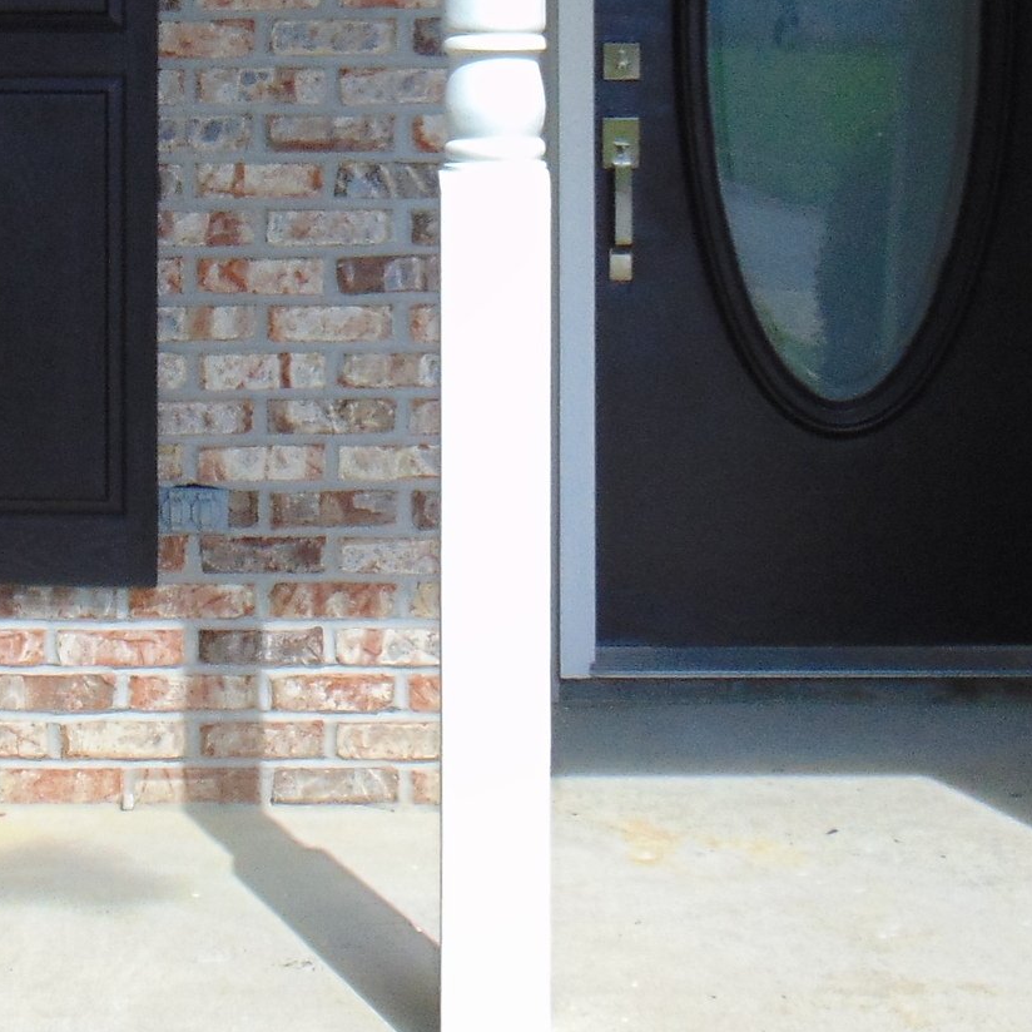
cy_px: 113
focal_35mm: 89
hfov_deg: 19.2
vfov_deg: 19.2
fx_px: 3002
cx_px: 154
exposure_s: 1/320
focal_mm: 4.9
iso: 80
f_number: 3
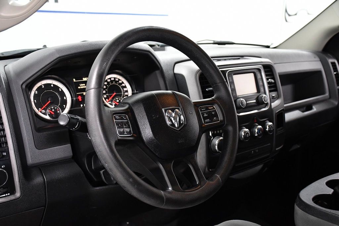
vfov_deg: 29.9
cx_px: 170
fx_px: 424
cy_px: 113
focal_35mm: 45
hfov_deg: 43.6
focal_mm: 30
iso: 2500
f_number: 4
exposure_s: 1/160
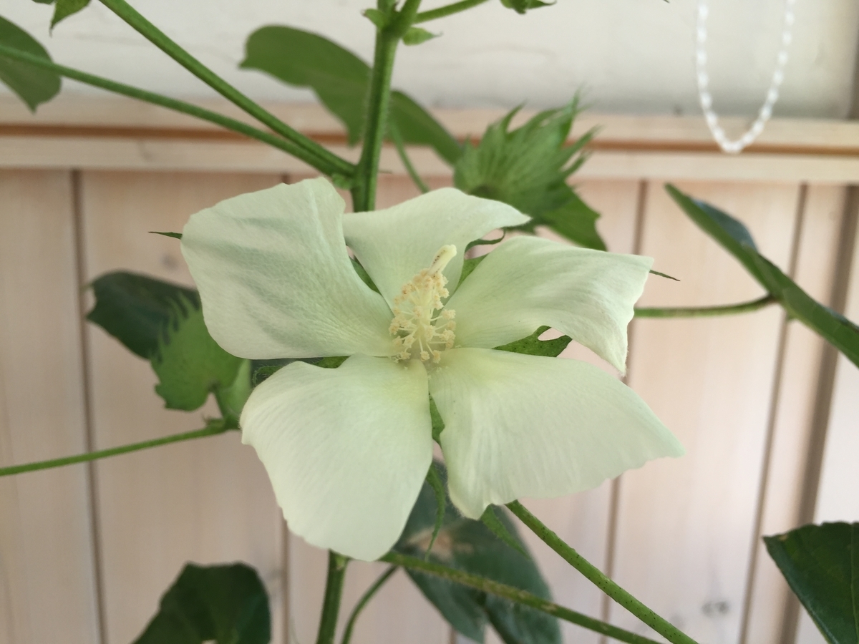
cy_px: 322
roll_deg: -2.4
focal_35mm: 29
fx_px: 720
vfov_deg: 48.2
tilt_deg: -11.8
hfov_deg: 61.7
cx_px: 430
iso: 32
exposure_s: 1/217
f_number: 2.2
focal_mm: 4.15
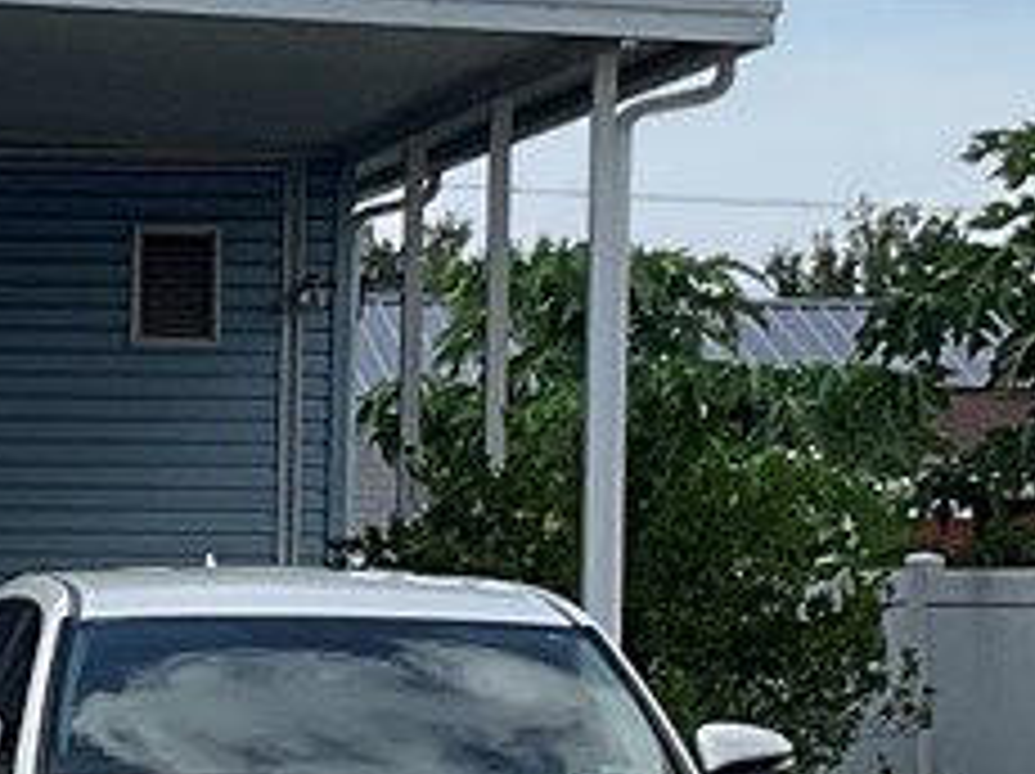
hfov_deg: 9.5
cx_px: -576
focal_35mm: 202
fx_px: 6033
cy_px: 666
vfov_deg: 7.3
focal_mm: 3
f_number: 1.8
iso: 16
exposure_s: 1/2141
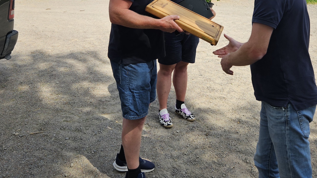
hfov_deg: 49.4
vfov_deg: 27.2
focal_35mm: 41
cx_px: 167
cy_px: -3
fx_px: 345
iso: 25
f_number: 1.8
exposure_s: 1/960
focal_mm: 5.4
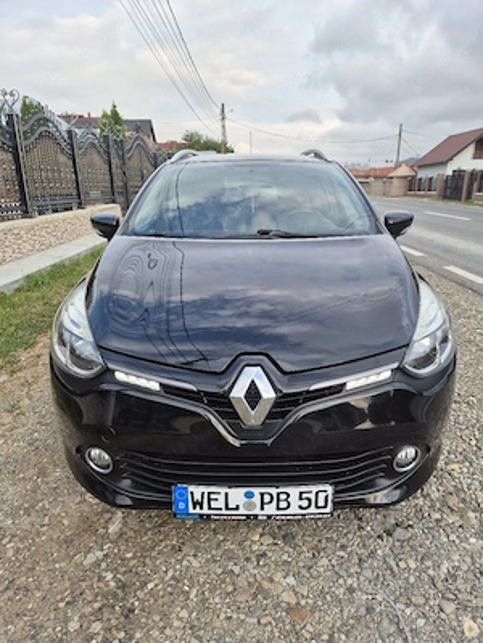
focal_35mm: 23
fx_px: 428
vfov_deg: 73.9
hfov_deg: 58.9
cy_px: 322
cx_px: 242
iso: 25
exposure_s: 1/526
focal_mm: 5.4
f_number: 1.8
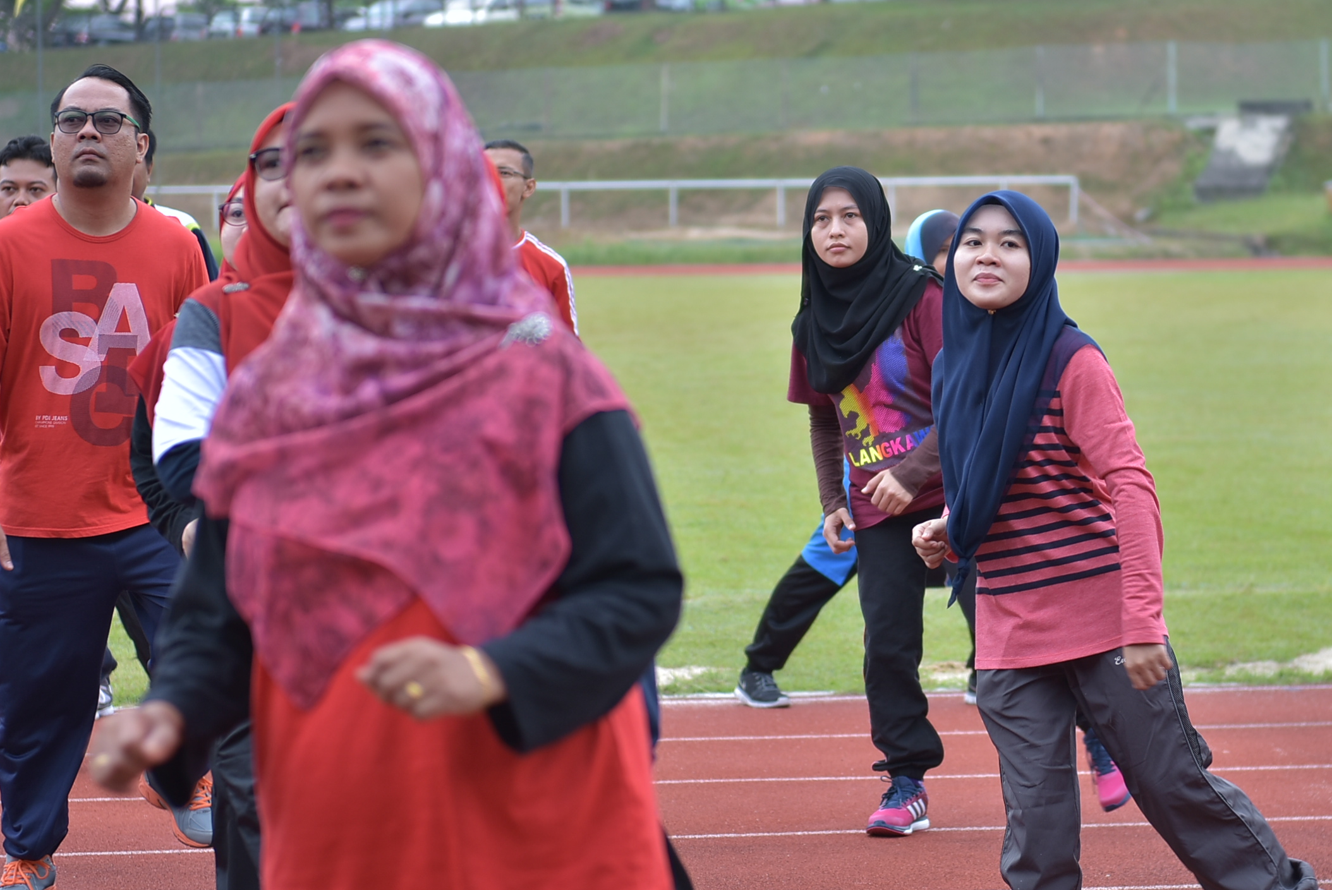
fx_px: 5517
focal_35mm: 149
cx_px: 875
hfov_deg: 13.7
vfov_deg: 9.2
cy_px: 368
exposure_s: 1/200
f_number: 2.8
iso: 100
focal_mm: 70
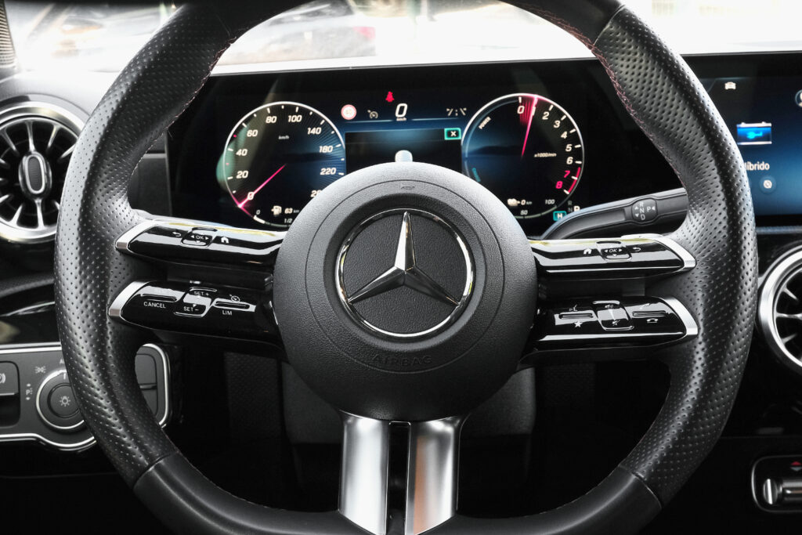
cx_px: 401
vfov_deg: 20.0
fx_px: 1515
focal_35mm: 68
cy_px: 268
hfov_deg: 29.7
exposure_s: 1/100
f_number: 9
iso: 2000
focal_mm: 45
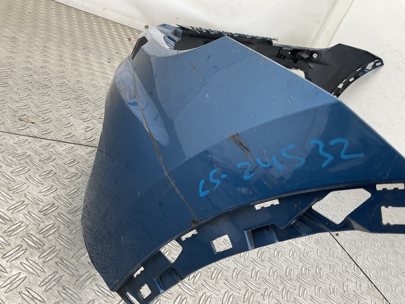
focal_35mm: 29
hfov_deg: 61.7
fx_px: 339
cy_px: 152
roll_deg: -28.0
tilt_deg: -26.2
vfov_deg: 48.2
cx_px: 202
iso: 50
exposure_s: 1/120
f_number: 1.8
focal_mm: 3
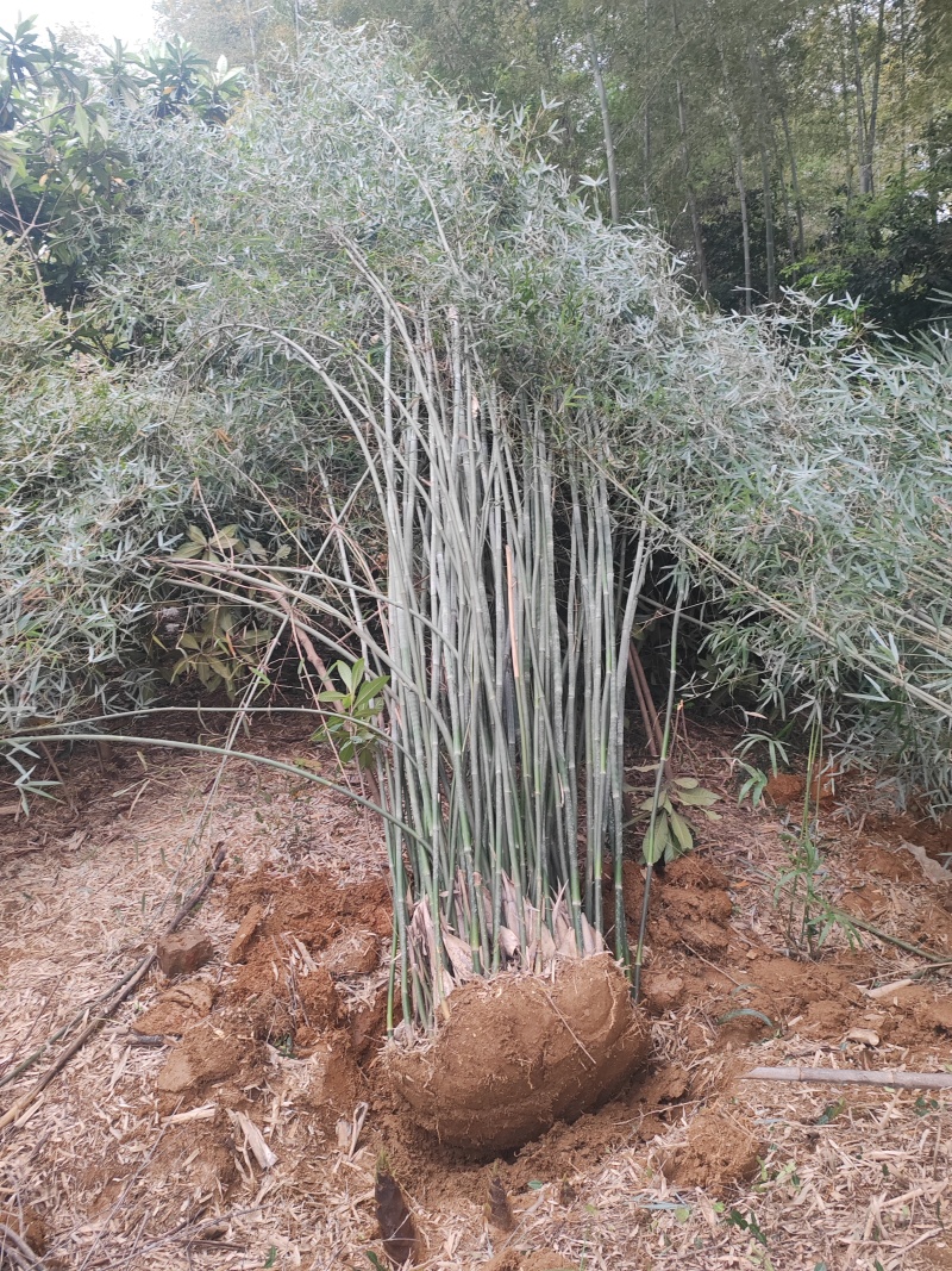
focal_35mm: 27
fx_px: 990
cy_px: 636
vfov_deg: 65.3
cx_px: 476
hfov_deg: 51.3
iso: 400
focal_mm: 6.14
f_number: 1.8
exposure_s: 1/100
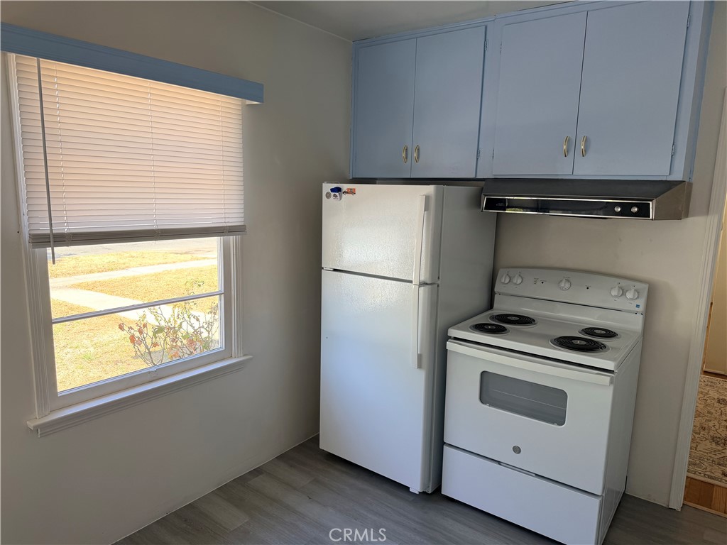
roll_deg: -1.6
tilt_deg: -9.7
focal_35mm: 24
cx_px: 364
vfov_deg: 56.8
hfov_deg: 71.6
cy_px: 272
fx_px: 504
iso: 80
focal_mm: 6.76
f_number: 1.78
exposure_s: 1/214
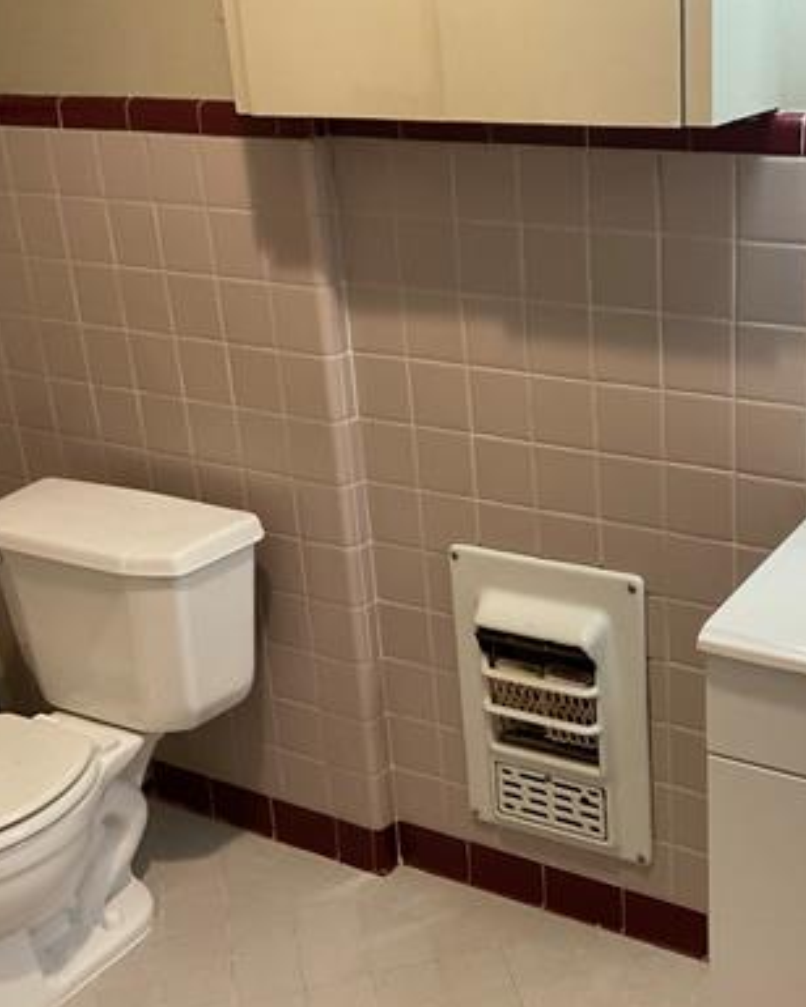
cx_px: 607
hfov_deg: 31.5
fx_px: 1401
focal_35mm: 47
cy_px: 489
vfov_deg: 39.5
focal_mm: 3
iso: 160
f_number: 1.8
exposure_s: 1/60
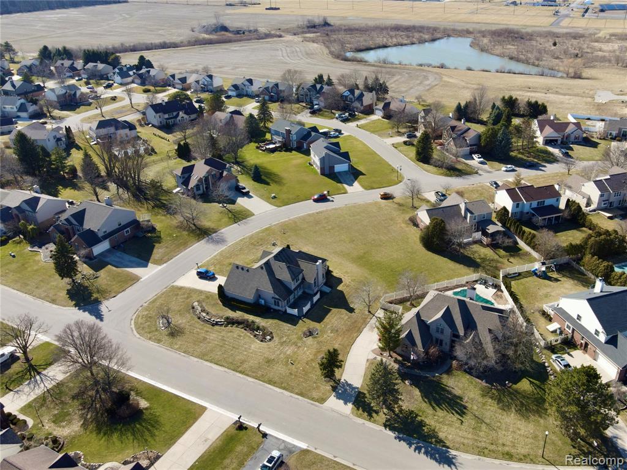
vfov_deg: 56.8
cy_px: 235
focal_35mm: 24
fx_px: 435
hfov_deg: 71.6
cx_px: 314
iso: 100
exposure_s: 1/350
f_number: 2.8
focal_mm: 4.5
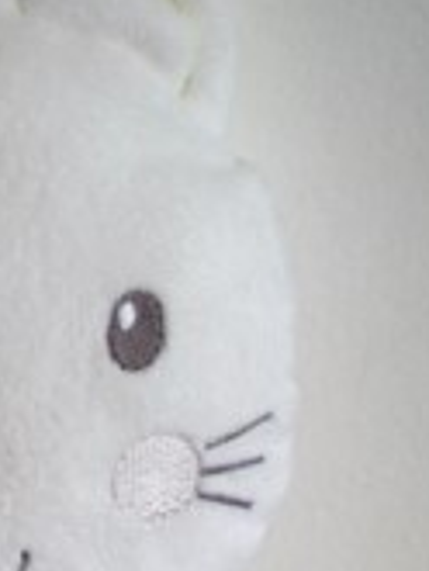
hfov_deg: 12.1
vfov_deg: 16.3
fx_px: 1980
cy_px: 474
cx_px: -66
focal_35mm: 120
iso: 64
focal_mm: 6.3
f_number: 3.1
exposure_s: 1/77
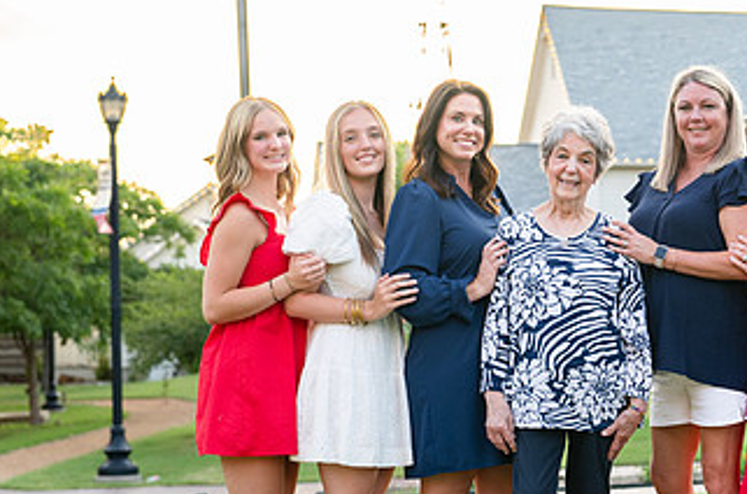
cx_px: 599
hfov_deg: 21.5
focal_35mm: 94
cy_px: 296
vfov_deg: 14.4
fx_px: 1945
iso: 200
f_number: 2.8
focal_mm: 50
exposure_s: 1/320
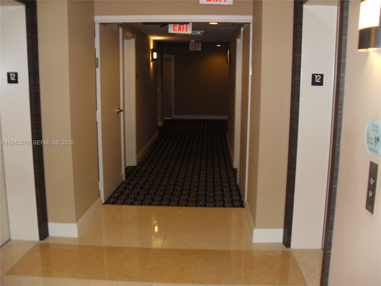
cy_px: 143
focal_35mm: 34
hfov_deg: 54.0
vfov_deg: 41.8
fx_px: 374
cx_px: 190
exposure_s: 1/45
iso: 120
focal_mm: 6.3
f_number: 2.8
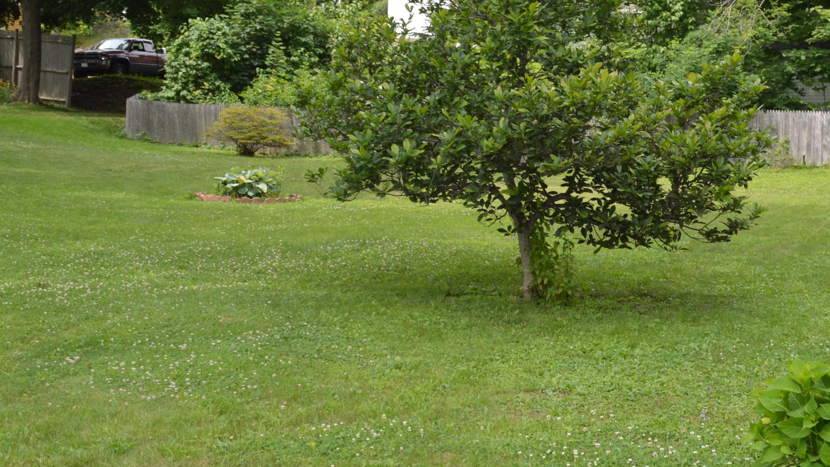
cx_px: 533
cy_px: 107
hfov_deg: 35.8
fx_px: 1276
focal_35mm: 58
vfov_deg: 20.5
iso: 100
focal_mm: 18
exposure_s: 1/200
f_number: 5
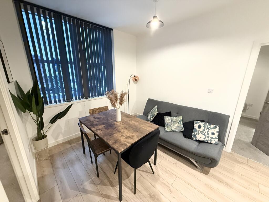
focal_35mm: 14
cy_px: 101
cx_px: 134
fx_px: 109
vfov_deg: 85.7
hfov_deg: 102.1
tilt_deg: -14.1
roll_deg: -0.3
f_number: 2.2
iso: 500
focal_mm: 2.22
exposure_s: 1/50
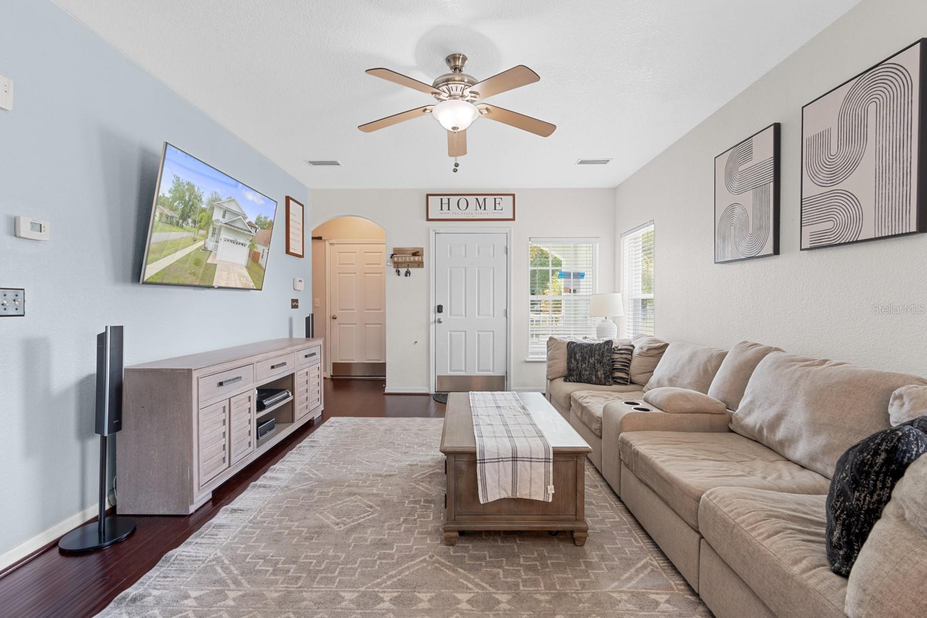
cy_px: 309
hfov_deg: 96.7
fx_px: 412
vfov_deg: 73.8
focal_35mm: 16
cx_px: 464
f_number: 8
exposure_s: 1
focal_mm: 16
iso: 200
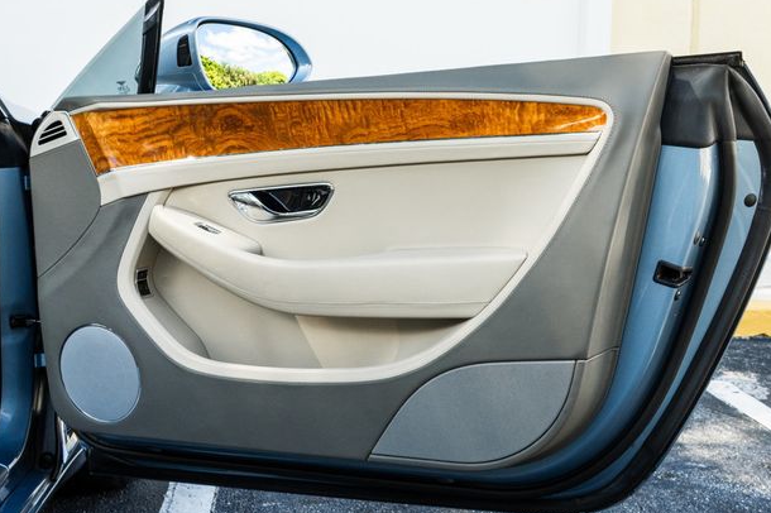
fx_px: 1156
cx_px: 382
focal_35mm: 54
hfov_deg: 36.9
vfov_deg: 25.0
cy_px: 241
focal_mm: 24
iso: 640
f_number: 8
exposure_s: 1/80
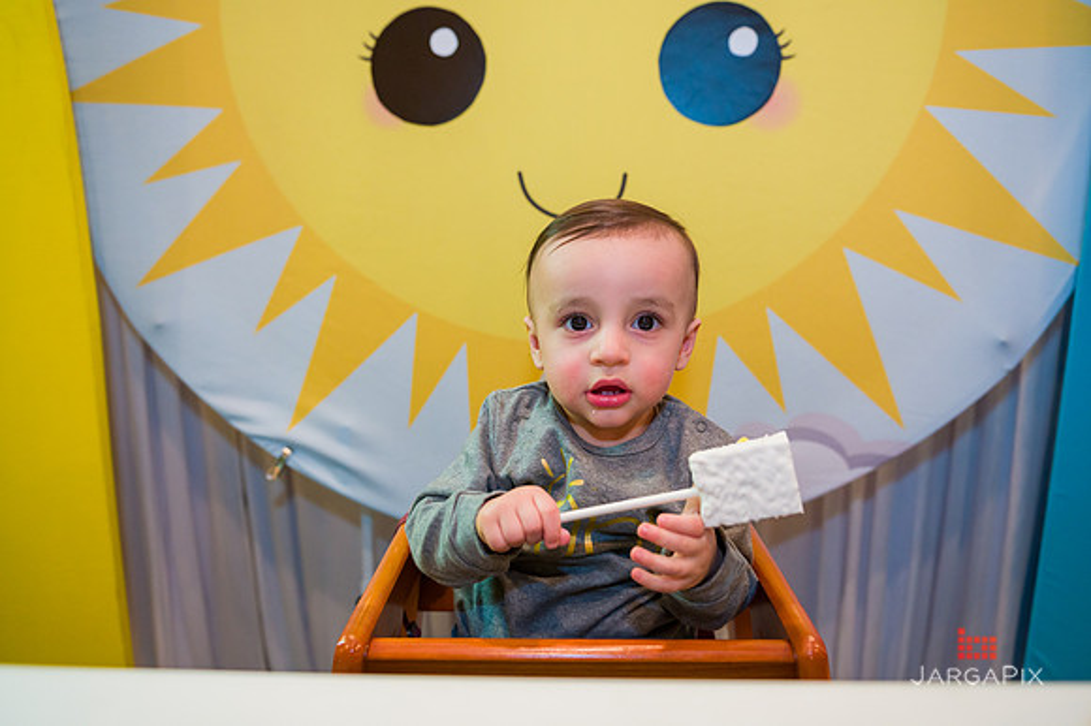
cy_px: 363
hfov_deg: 63.7
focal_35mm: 29
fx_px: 878
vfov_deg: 44.9
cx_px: 546
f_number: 4
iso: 1600
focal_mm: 29
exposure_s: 1/200
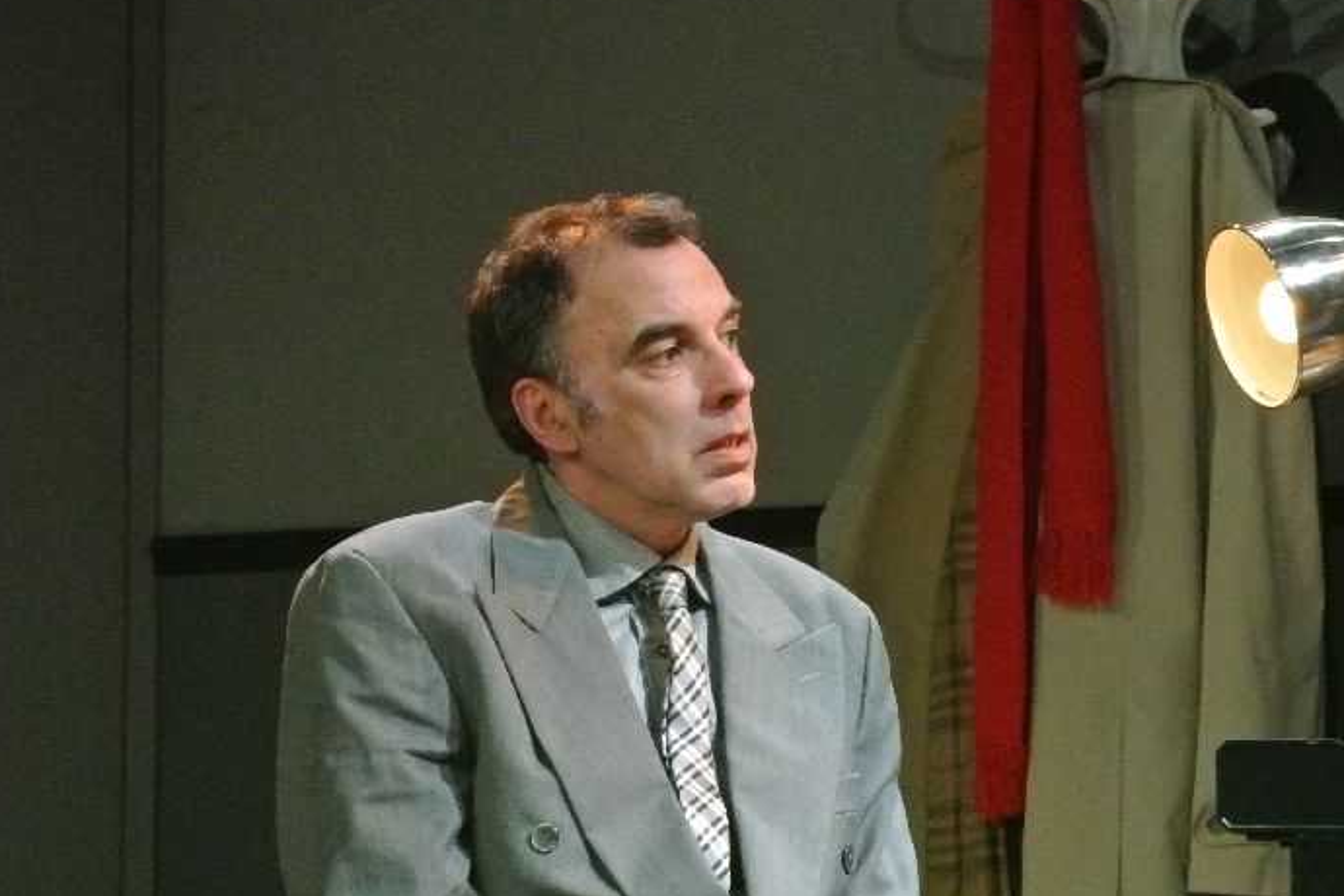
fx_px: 11572
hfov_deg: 6.6
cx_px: 680
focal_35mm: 310
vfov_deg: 4.4
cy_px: 439
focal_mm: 110
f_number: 13
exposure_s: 1/60
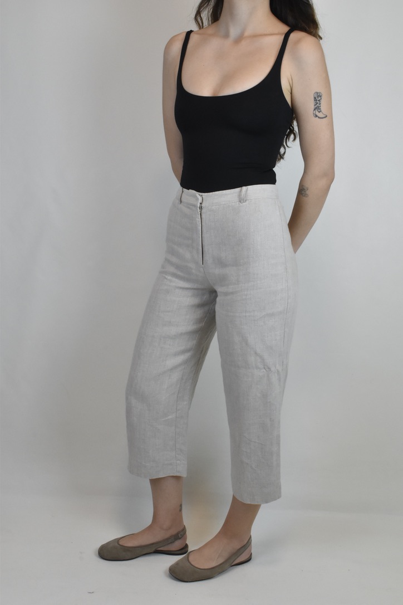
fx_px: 630
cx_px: 202
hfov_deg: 35.5
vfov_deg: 51.3
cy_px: 302
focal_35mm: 38
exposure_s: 1/50
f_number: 18
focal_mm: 25
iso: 1600
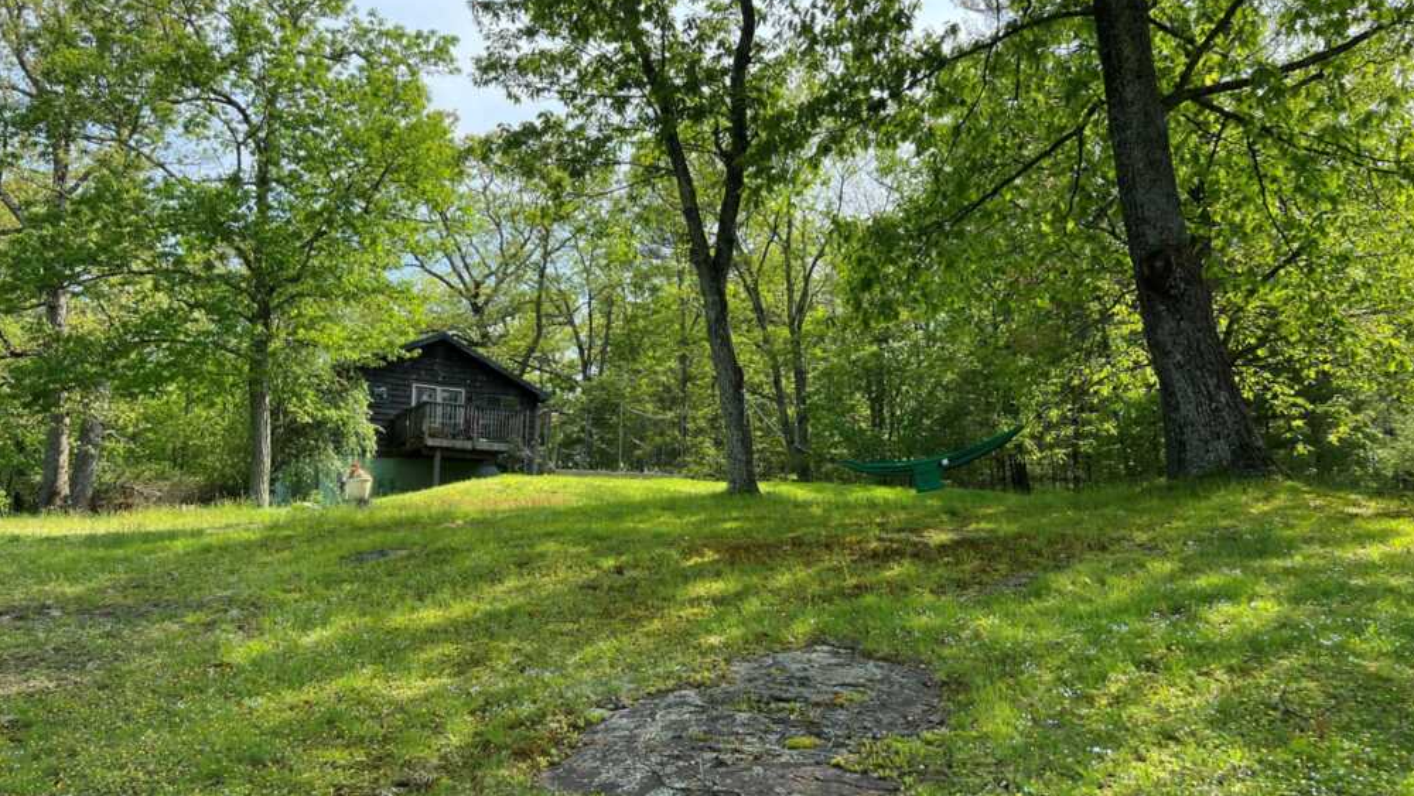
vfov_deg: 40.2
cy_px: 369
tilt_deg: +11.2
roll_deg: +0.5
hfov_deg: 66.0
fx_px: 1088
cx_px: 721
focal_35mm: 29
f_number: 1.5
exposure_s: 1/1597
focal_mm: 5.7
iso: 50
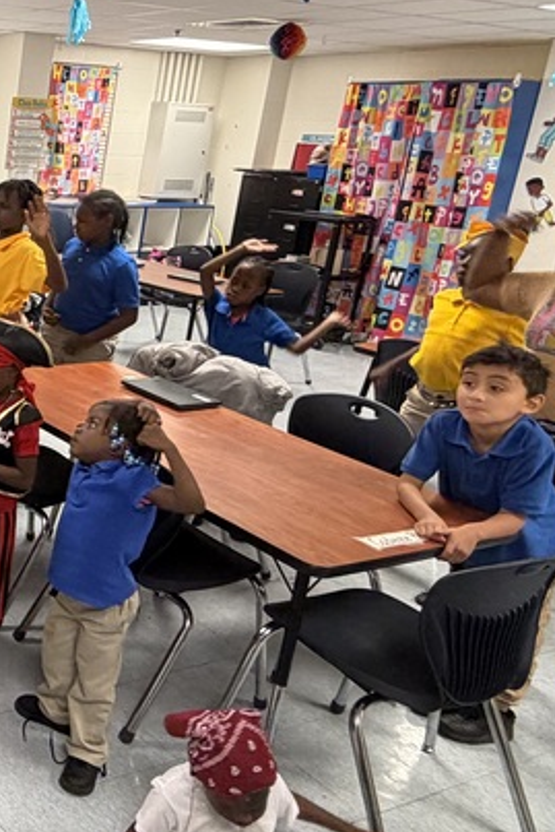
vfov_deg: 51.5
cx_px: -235
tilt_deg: -13.5
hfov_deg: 27.4
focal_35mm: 37
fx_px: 855
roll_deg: -2.8
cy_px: 334
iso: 250
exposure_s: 1/60
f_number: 2.2
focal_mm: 2.22
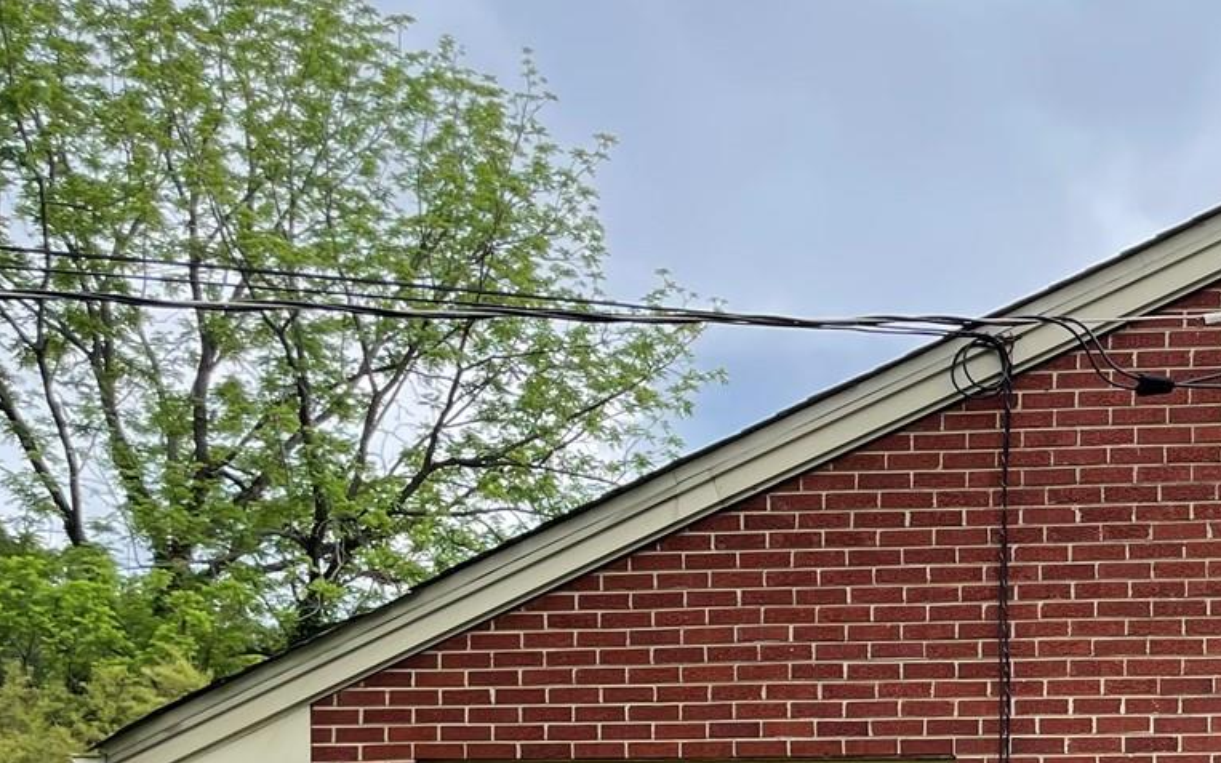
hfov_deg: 24.8
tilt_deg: +2.6
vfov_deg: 16.8
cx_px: 1509
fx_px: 2463
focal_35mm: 74
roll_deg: -0.1
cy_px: 945
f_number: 1.6
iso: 32
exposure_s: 1/558
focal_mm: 4.2
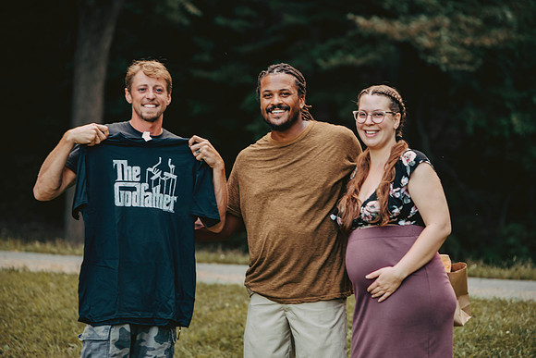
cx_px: 268
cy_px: 179
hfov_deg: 13.2
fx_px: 2308
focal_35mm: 155
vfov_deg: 8.9
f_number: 3.5
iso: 400
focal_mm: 155
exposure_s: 1/100
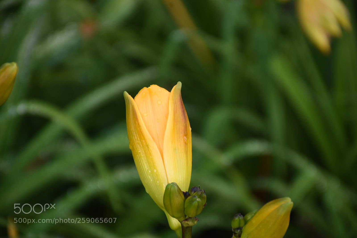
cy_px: 119
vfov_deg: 6.5
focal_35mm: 210
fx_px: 2083
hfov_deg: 9.8
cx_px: 178
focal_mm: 140
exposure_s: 1/125
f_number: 5.6
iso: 200
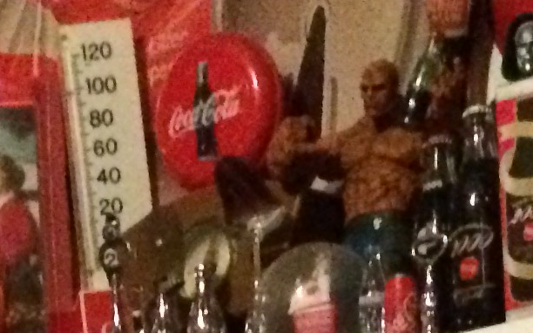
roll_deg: +3.2
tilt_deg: -3.1
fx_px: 2381
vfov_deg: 7.1
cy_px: 1030
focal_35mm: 164
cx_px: 97
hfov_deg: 12.7
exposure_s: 1/15
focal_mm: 4.15
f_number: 2.2
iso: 1000
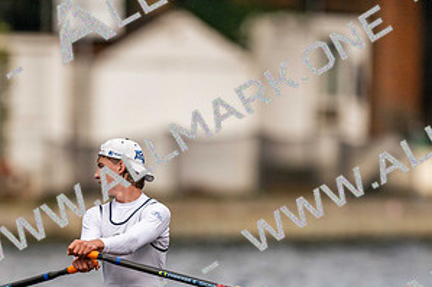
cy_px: 275
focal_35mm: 1165
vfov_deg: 1.2
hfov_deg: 1.8
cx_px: 136
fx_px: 13972
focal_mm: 600
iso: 500
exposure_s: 1/2500
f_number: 4
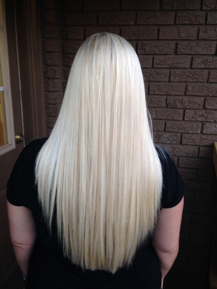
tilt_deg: -14.6
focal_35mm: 33
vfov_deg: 55.4
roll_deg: -1.0
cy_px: 144
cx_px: 108
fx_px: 276
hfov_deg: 42.9
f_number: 2.4
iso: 50
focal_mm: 4.12
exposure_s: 1/20
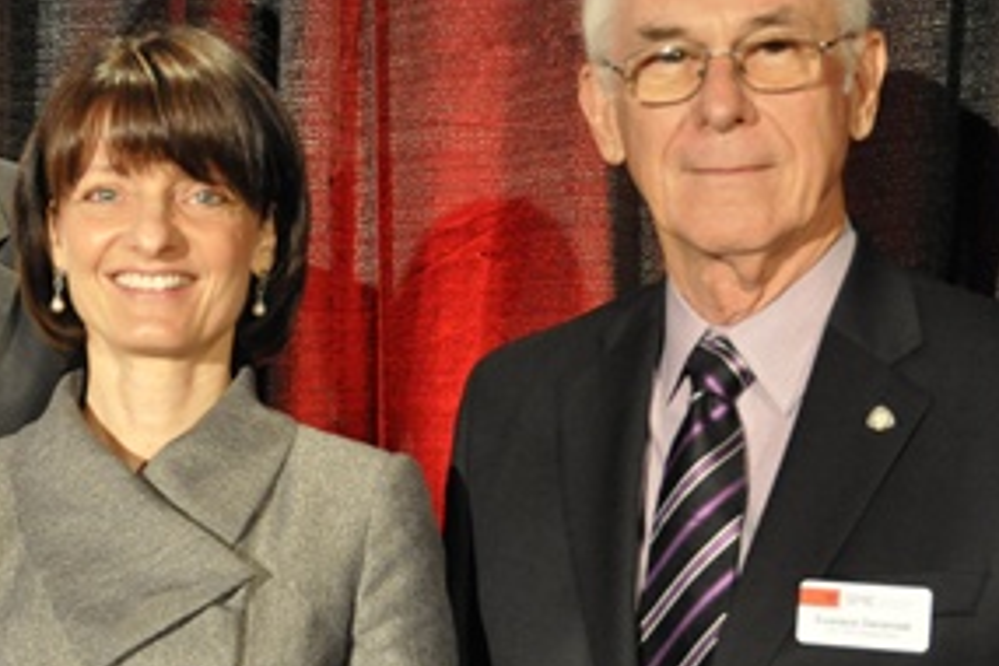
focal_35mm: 74
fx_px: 2053
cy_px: 394
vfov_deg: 18.4
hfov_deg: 26.3
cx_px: 81
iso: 1600
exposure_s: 1/40
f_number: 2.8
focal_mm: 22
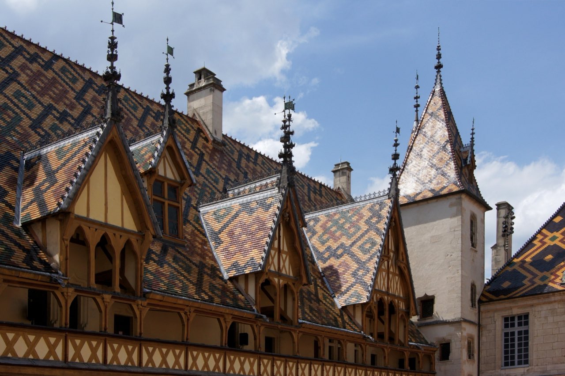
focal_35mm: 45
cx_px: 282
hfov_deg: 43.6
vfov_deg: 29.8
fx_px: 706
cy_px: 188
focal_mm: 30
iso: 200
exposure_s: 1/500
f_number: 11
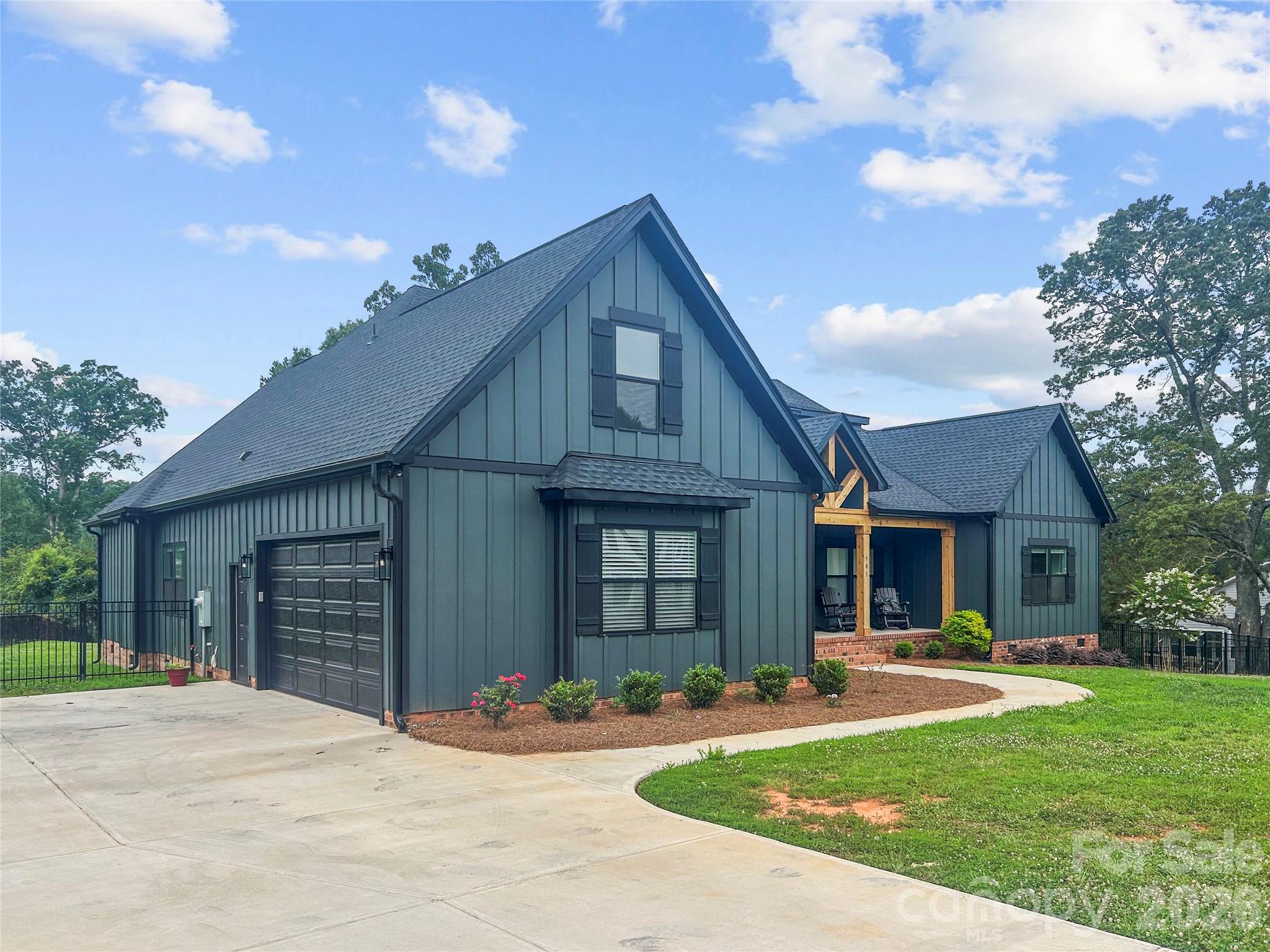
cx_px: 635
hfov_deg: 67.3
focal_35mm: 26
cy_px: 476
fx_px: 954
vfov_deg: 53.1
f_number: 1.5
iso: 50
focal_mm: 5.7
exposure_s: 1/3700
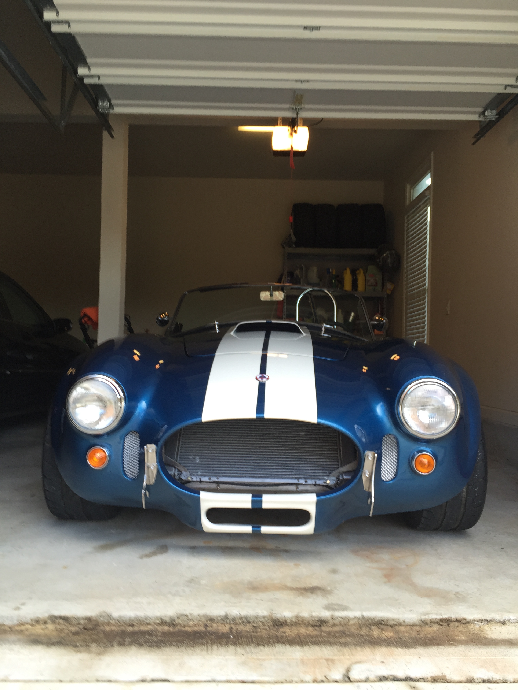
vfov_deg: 61.7
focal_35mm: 29
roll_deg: -3.5
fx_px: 579
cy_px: 345
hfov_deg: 48.2
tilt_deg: +2.5
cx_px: 259
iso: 32
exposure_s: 1/60
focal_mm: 4.15
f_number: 2.2
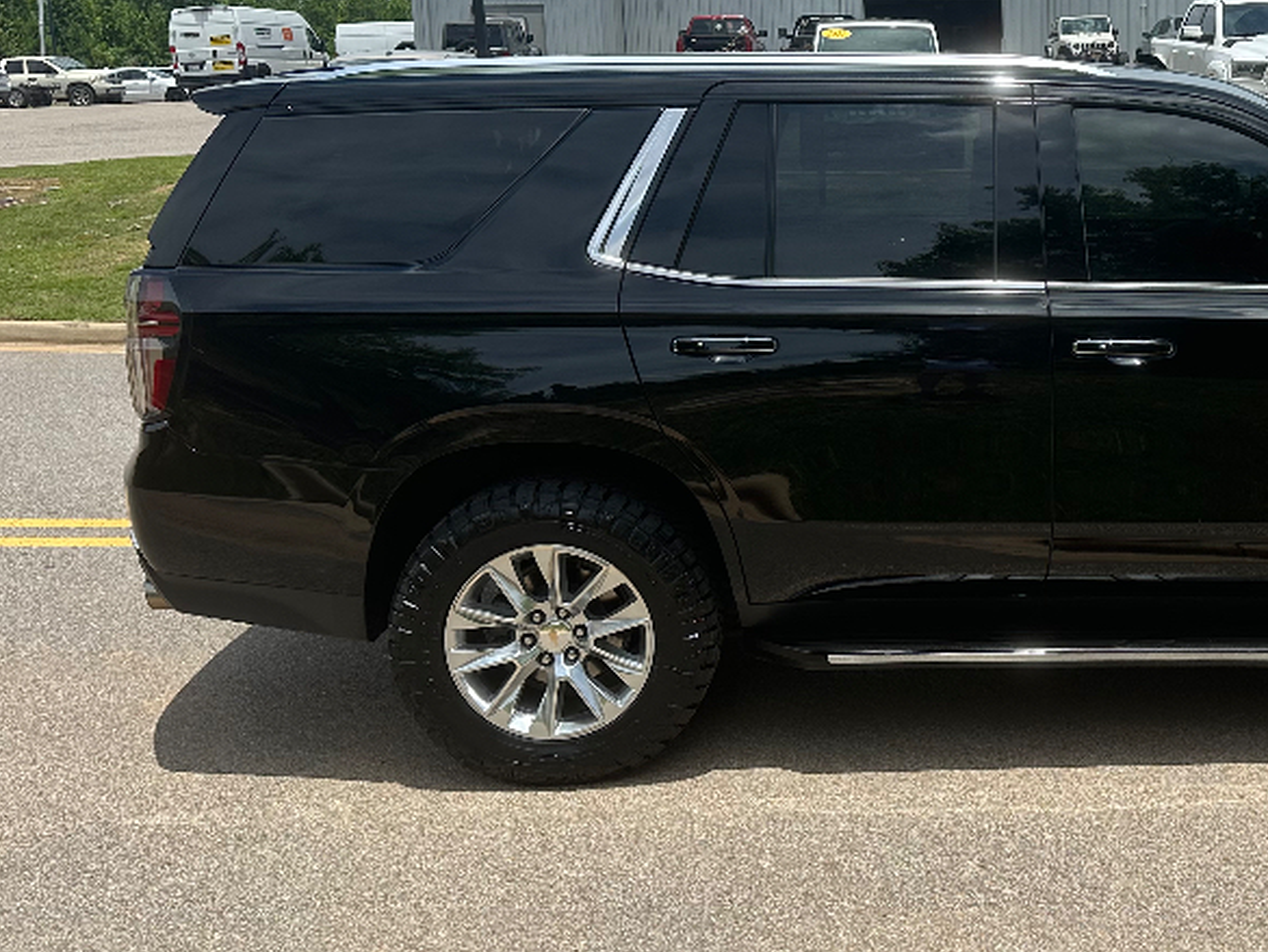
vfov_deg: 34.1
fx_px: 1539
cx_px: 1027
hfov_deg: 42.6
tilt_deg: -7.1
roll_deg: +1.0
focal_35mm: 42
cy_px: 330
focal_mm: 6.86
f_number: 1.78
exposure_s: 1/6211
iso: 80
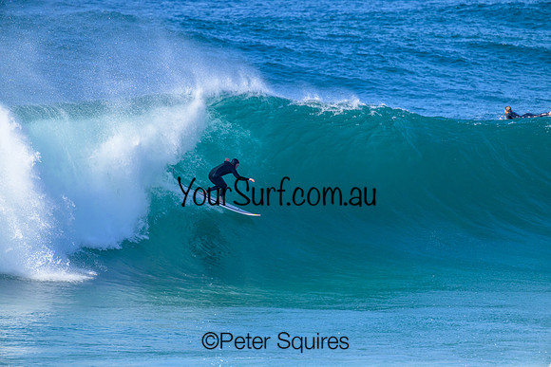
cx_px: 276
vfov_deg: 2.5
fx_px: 8573
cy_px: 184
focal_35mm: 560
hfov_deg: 3.7
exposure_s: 1/2000
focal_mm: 560
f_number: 8
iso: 1100
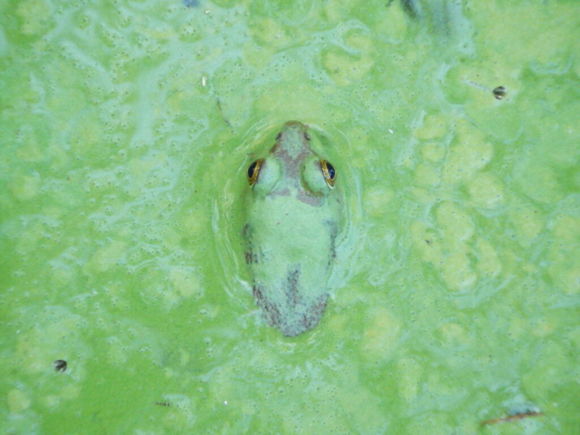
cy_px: 218
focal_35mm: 765
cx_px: 290
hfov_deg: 2.6
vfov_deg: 1.9
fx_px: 12818
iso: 800
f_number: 5.9
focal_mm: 136
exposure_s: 1/50
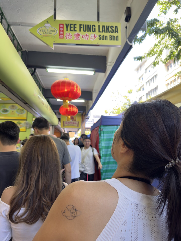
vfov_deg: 71.6
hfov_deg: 56.8
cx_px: 90
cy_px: 120
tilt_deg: +8.0
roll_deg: -0.5
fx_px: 167
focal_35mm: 24
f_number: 1.78
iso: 64
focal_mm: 6.76
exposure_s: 1/122
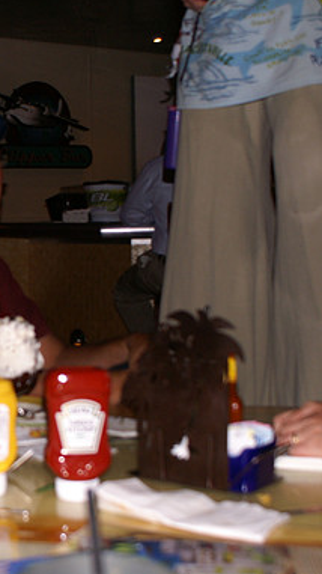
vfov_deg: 31.4
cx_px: -59
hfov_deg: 17.2
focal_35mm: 67
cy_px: 285
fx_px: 1018
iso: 400
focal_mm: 28
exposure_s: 1/60
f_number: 4.5
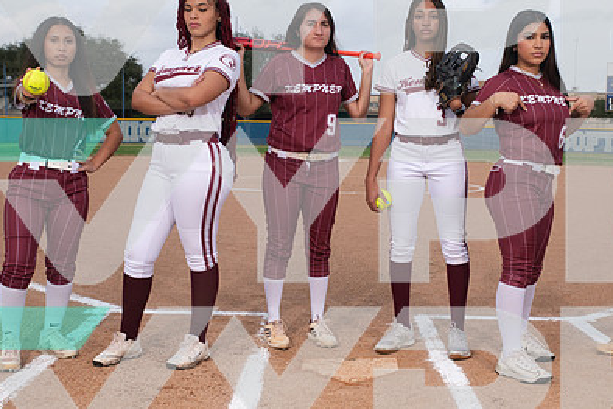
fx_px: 903
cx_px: 349
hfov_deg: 37.4
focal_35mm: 53
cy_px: 201
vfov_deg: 25.5
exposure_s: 1/400
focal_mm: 36
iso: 200
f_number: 6.3
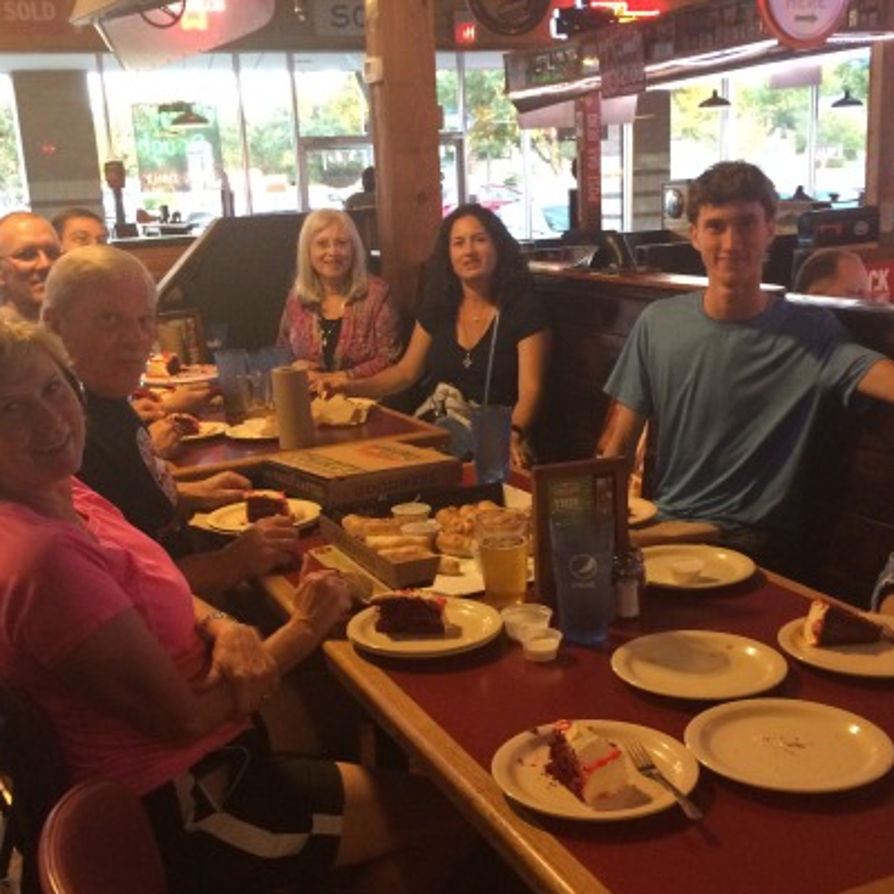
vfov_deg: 40.9
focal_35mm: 41
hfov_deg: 40.9
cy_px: 498
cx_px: 445
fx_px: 1198
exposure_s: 1/24
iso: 320
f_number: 2.2
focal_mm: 4.15
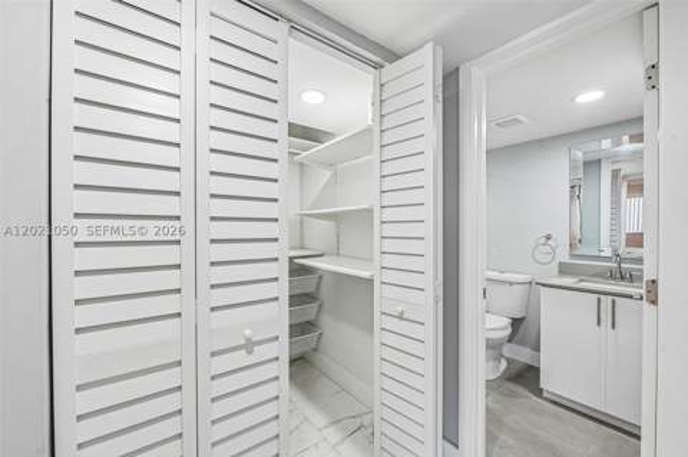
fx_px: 267
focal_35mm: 14
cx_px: 344
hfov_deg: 104.3
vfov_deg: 81.1
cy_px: 228
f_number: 7.1
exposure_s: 1/13
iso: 160
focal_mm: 14
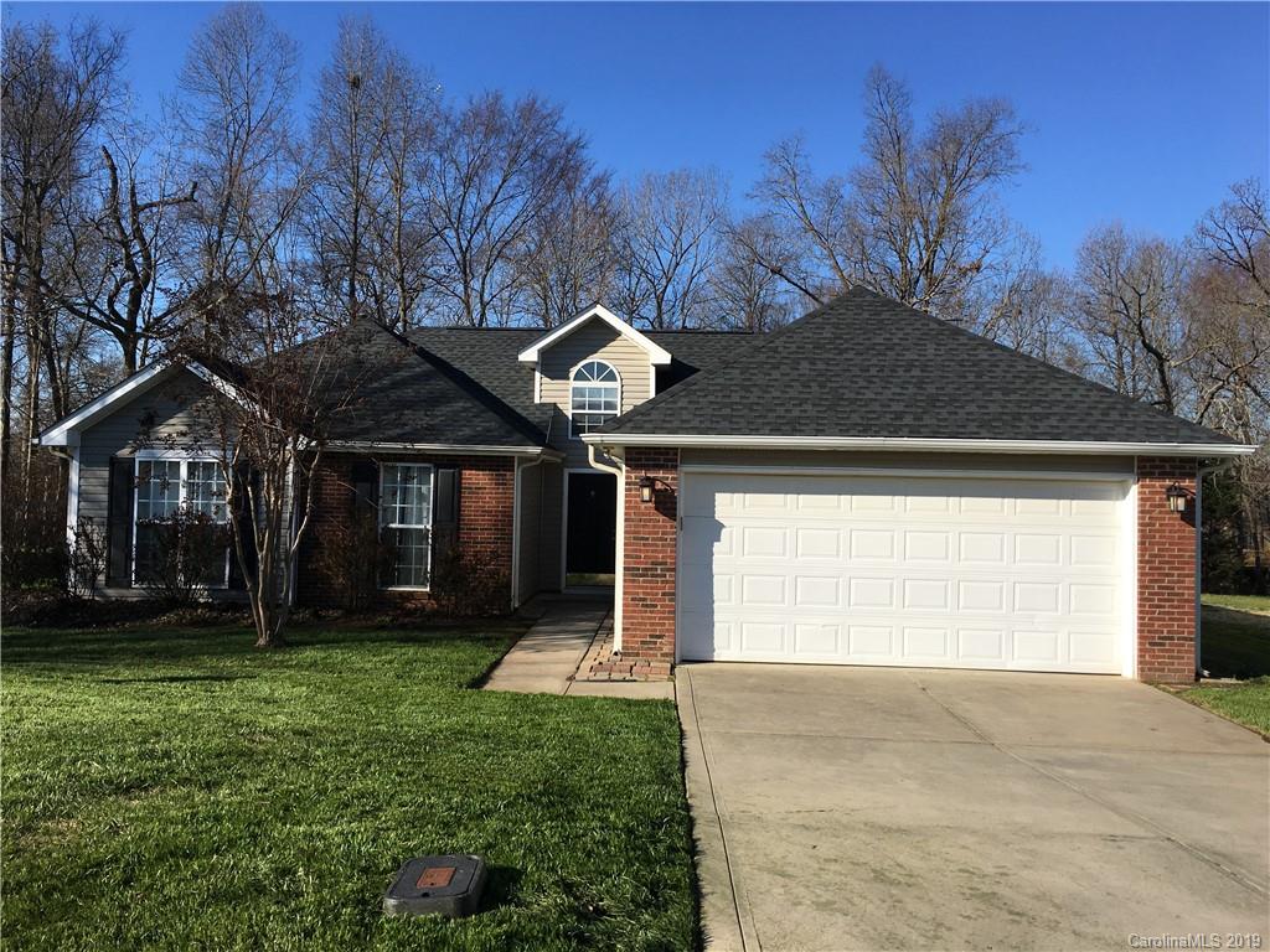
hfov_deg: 61.7
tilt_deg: +2.6
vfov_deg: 48.2
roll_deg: -1.3
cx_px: 635
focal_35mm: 29
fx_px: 1064
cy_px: 476
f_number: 2.2
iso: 25
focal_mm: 4.15
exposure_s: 1/1748
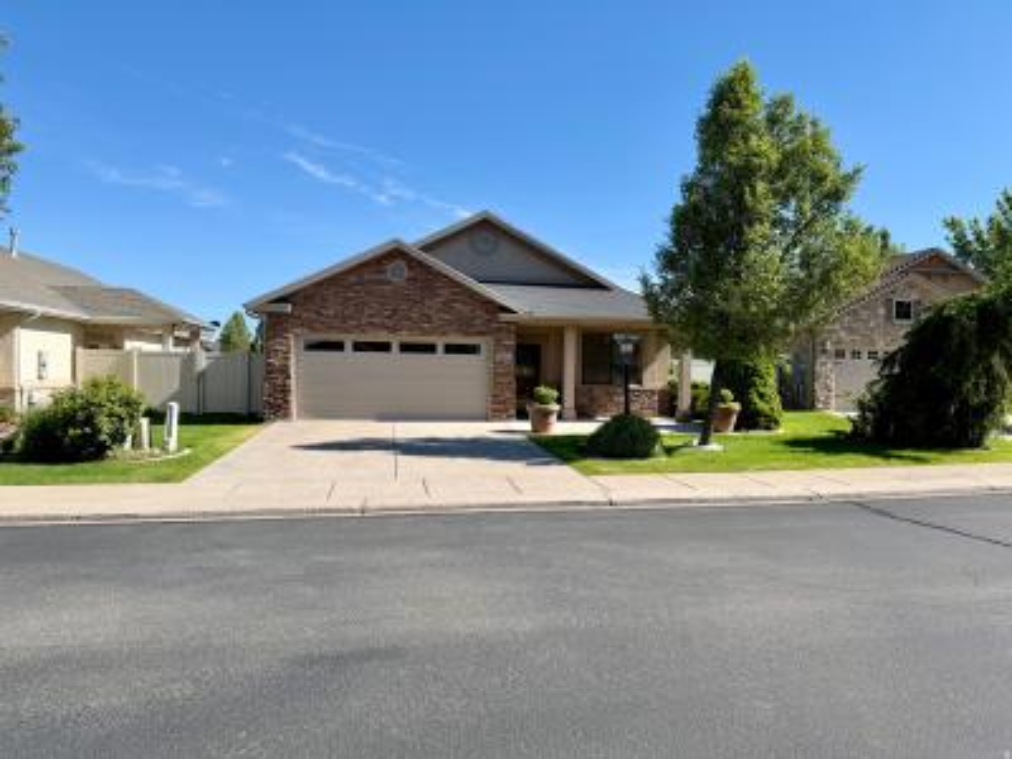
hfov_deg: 71.6
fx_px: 702
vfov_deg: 56.8
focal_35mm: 24
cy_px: 380
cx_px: 506
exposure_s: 1/3953
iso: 80
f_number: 1.78
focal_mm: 6.76
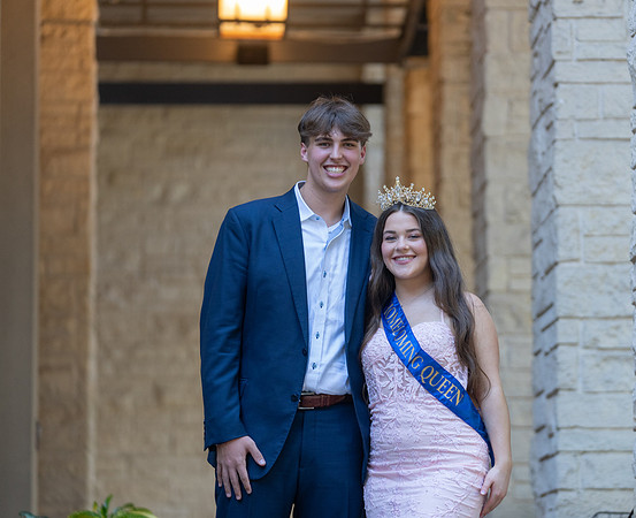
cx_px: 347
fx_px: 2799
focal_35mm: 148
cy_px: 269
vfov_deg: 10.6
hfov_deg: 13.0
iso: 1000
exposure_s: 1/320
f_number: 2.8
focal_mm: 122
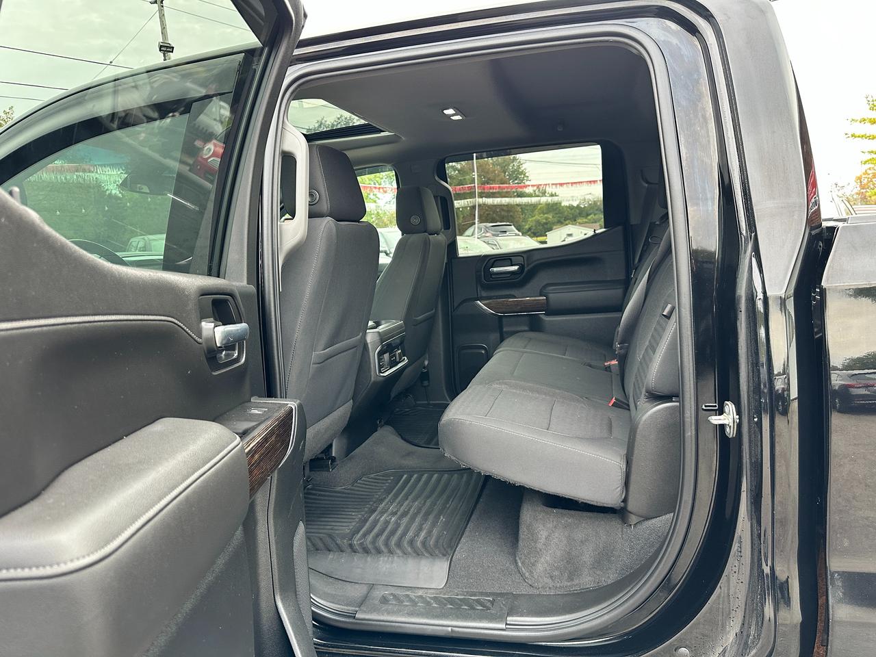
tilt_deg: -7.2
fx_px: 607
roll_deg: +3.0
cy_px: 328
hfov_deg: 71.6
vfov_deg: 56.8
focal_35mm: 24
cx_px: 438
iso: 250
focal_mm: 6.86
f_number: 1.78
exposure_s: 1/86
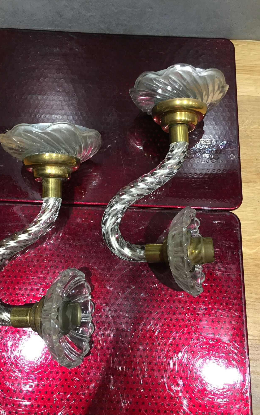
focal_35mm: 31
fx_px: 351
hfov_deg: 40.5
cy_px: 208
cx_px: 112
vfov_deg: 61.2
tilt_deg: -74.7
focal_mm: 4.15
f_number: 2.2
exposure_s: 1/33
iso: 200
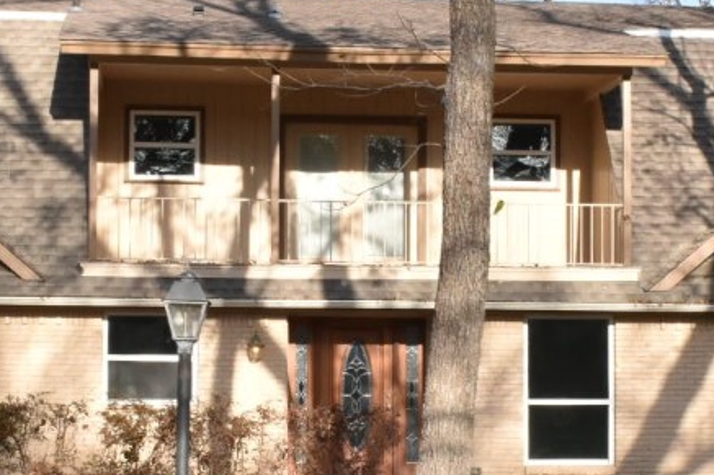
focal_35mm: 95
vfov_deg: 14.3
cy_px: 349
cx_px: 351
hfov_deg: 21.5
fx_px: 1883
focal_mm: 24
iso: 1250
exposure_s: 1/200
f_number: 25
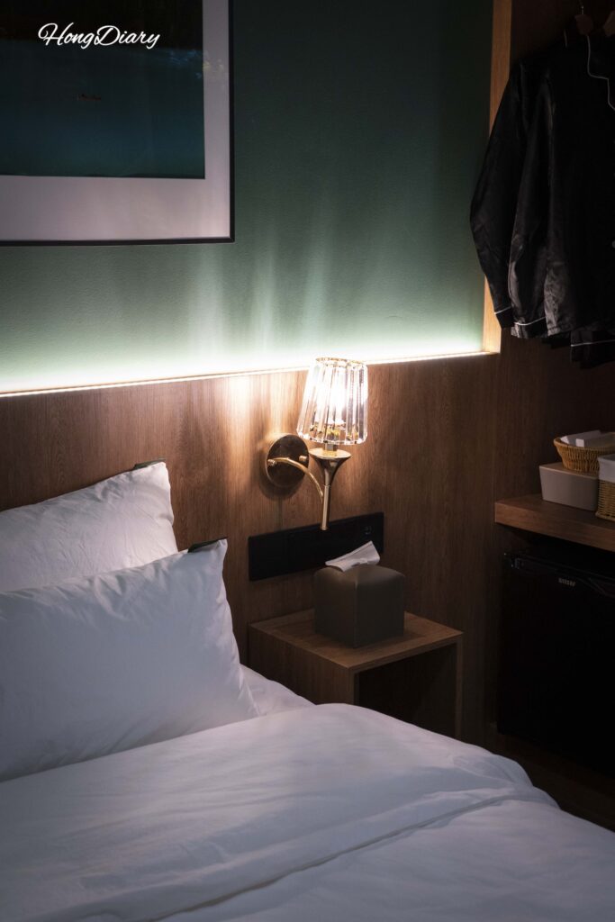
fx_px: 1204
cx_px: 308
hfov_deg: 28.7
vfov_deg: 41.9
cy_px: 461
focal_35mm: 47
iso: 4000
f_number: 5.6
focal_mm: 47
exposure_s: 1/160
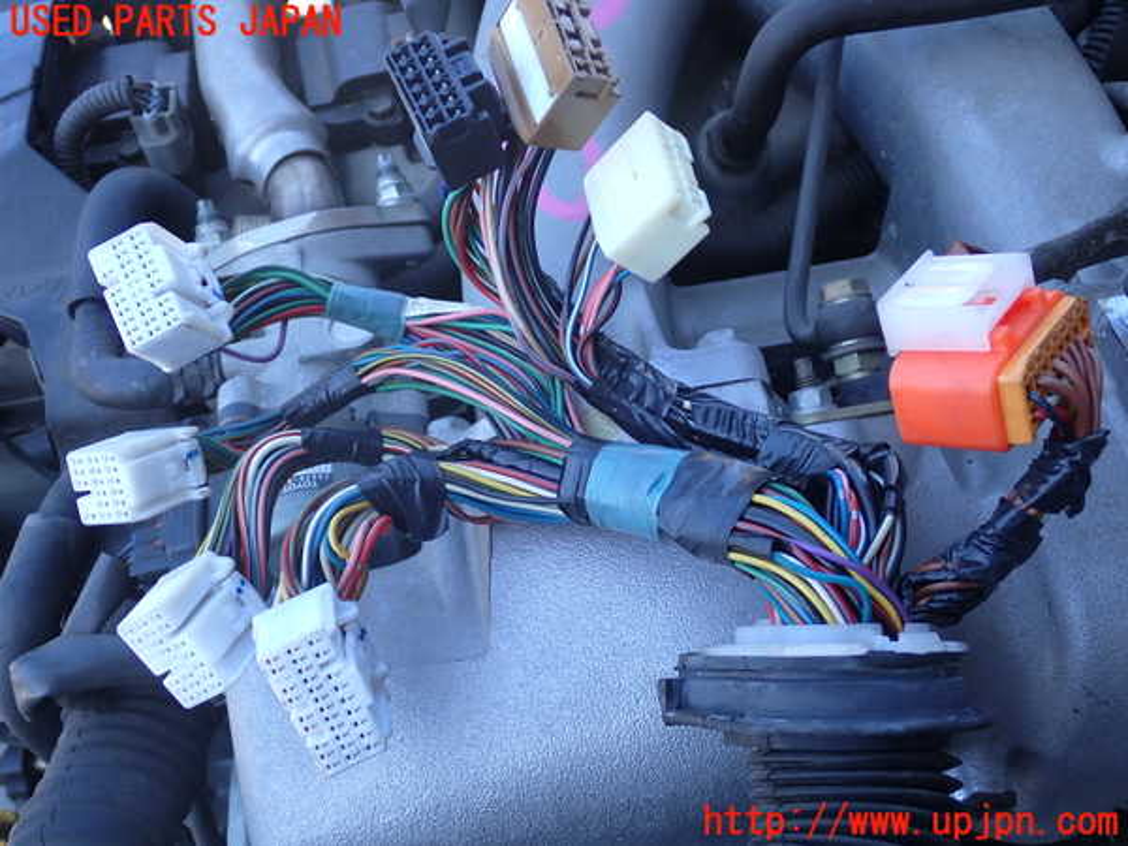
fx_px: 1238
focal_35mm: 38
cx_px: 564
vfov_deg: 37.7
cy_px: 423
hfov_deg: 49.0
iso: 100
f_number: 2.7
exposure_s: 1/200
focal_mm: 6.83
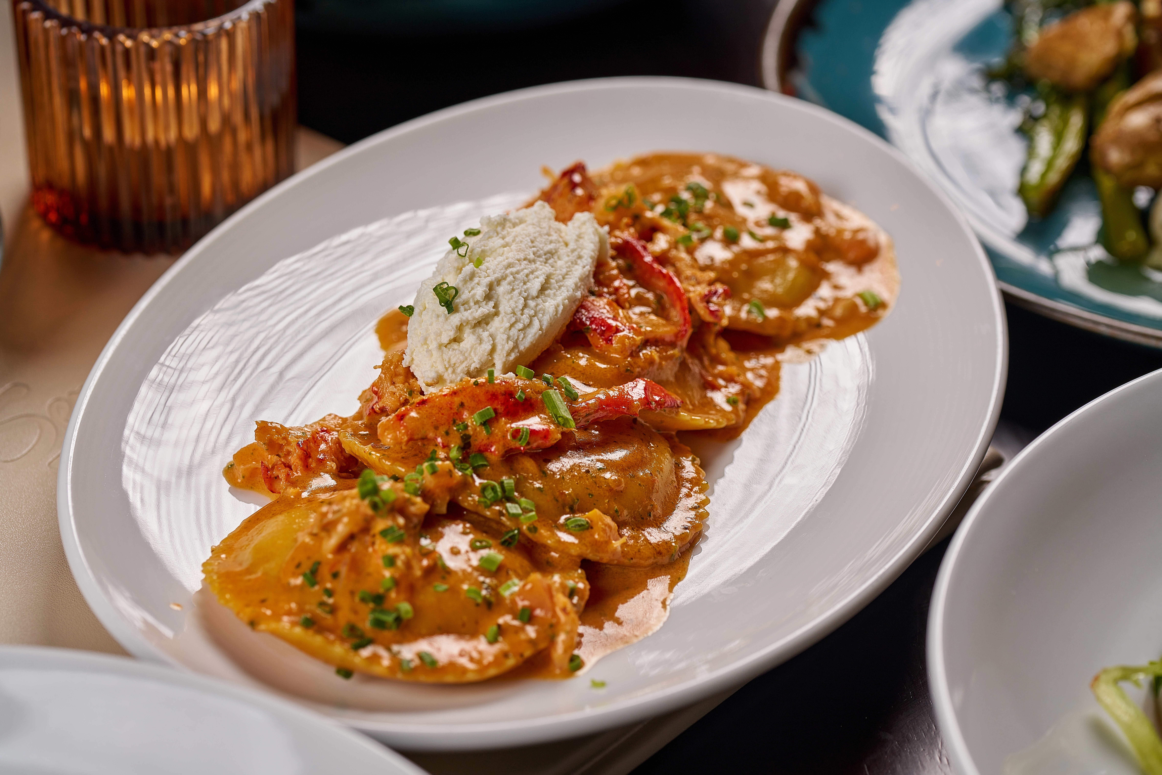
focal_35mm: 117
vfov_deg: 11.7
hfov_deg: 17.5
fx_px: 3776
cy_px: 388
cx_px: 581
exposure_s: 1/80
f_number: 5.6
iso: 125
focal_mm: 117
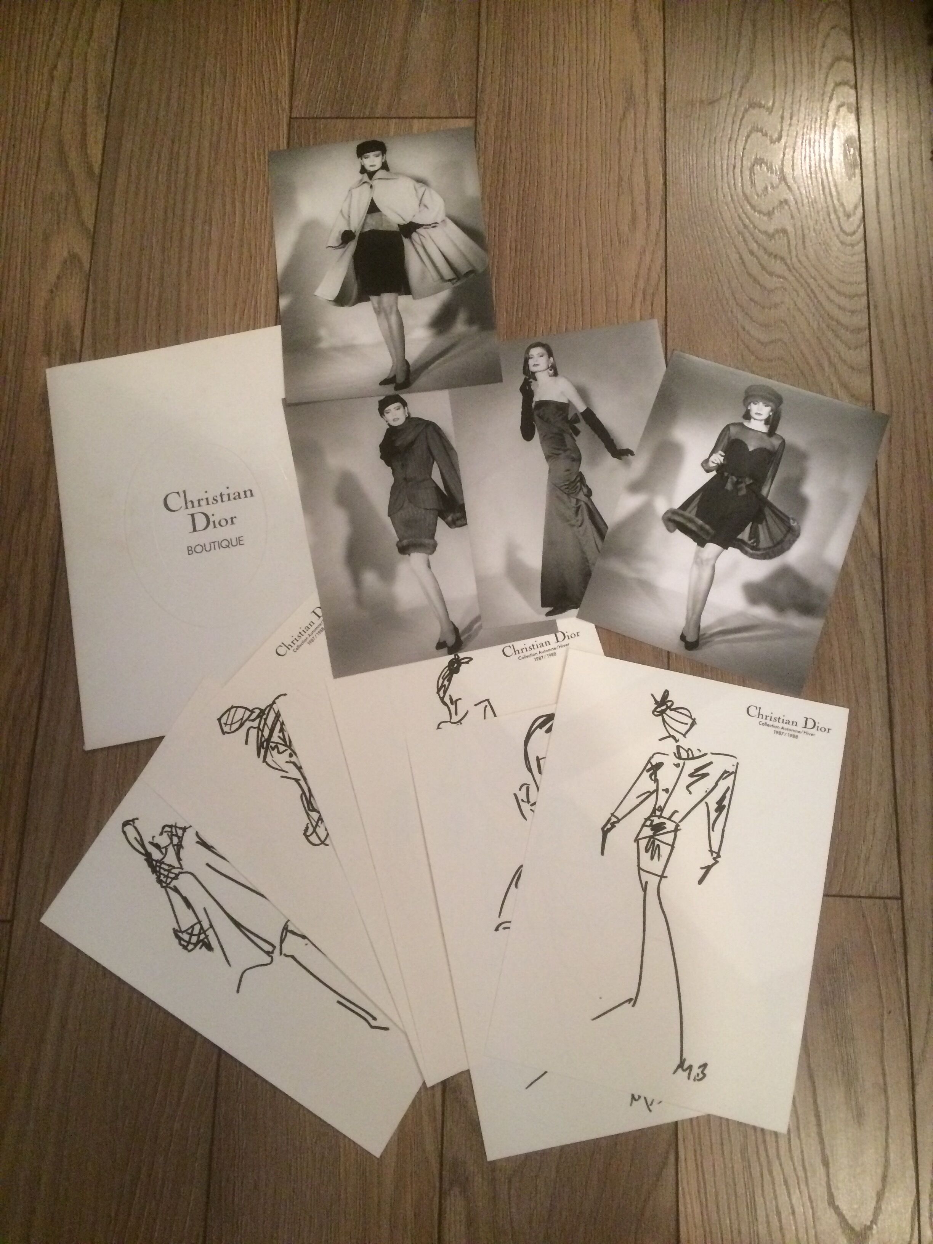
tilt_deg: -77.1
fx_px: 1042
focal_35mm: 29
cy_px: 622
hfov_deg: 48.2
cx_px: 466
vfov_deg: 61.7
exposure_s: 1/20
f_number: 2.2
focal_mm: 4.15
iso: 320
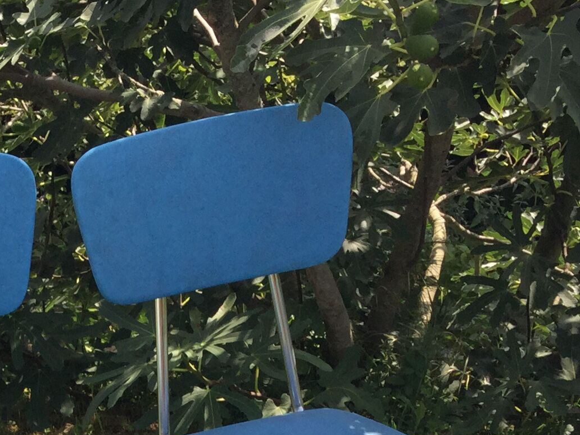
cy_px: 562
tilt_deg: -35.1
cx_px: 22
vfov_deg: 14.5
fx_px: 1642
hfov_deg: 19.5
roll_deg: +2.0
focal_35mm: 98
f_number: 2.4
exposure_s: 1/416
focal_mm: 3.3
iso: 25
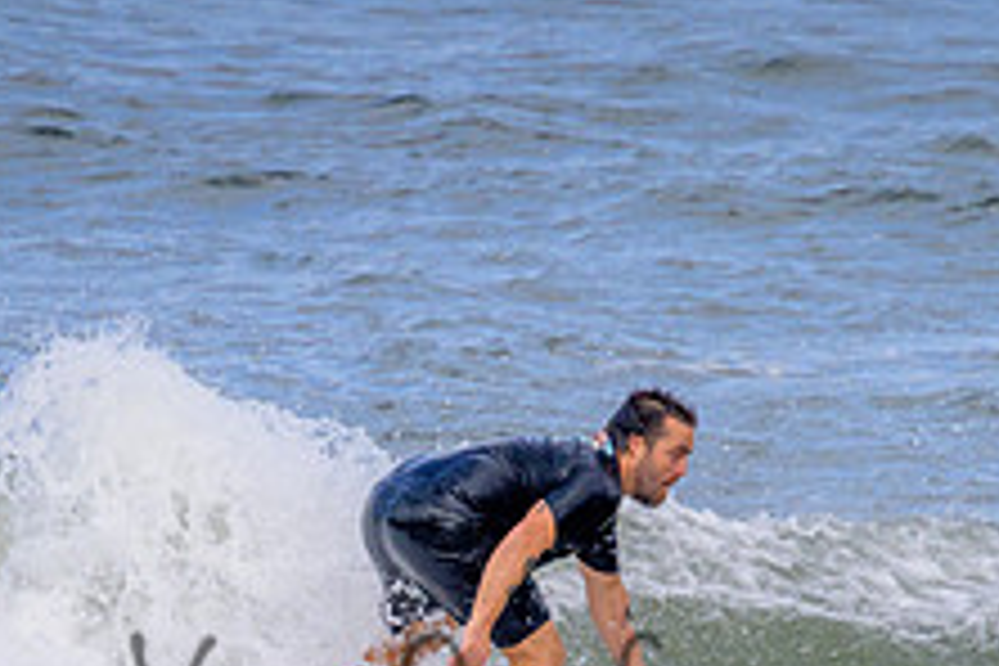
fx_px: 57965
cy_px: 664
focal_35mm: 2089
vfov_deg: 0.7
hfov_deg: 1.0
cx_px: 594
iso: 720
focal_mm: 800
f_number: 11
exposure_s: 1/2000
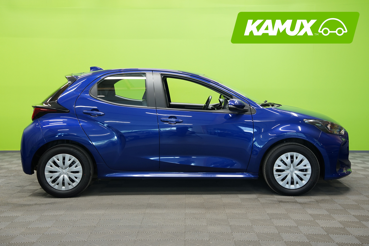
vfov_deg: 29.9
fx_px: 461
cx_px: 184
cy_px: 123
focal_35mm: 45
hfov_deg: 43.6
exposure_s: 1/15
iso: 500
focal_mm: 45
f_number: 5
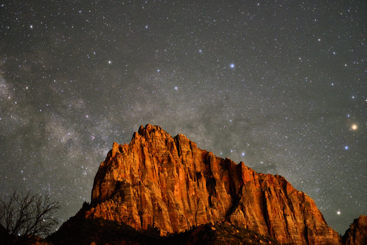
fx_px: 510
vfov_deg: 27.0
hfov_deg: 39.6
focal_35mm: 50
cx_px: 184
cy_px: 122
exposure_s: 9.9
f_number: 1.8
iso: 3200
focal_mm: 50
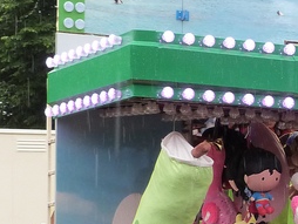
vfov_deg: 8.4
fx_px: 1525
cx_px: 483
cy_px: 175
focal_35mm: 177
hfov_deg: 10.7
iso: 320
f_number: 4
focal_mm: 8.1
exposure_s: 1/200
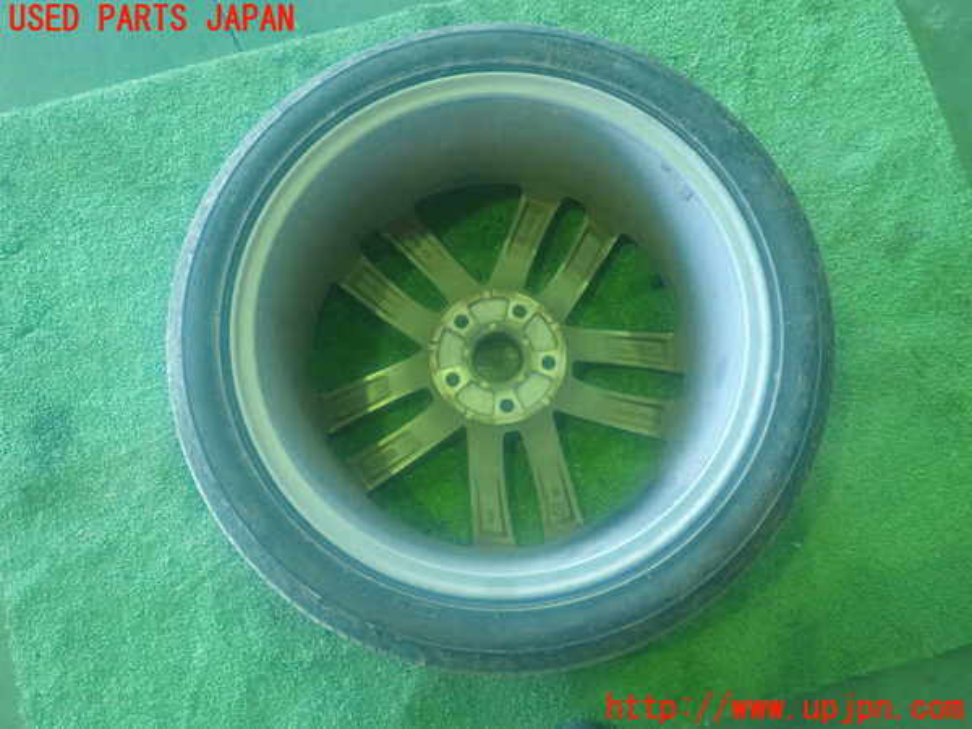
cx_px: 486
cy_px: 364
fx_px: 842
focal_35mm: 30
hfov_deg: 60.0
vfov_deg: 46.8
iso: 800
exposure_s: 1/20
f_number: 2.3
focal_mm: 5.5
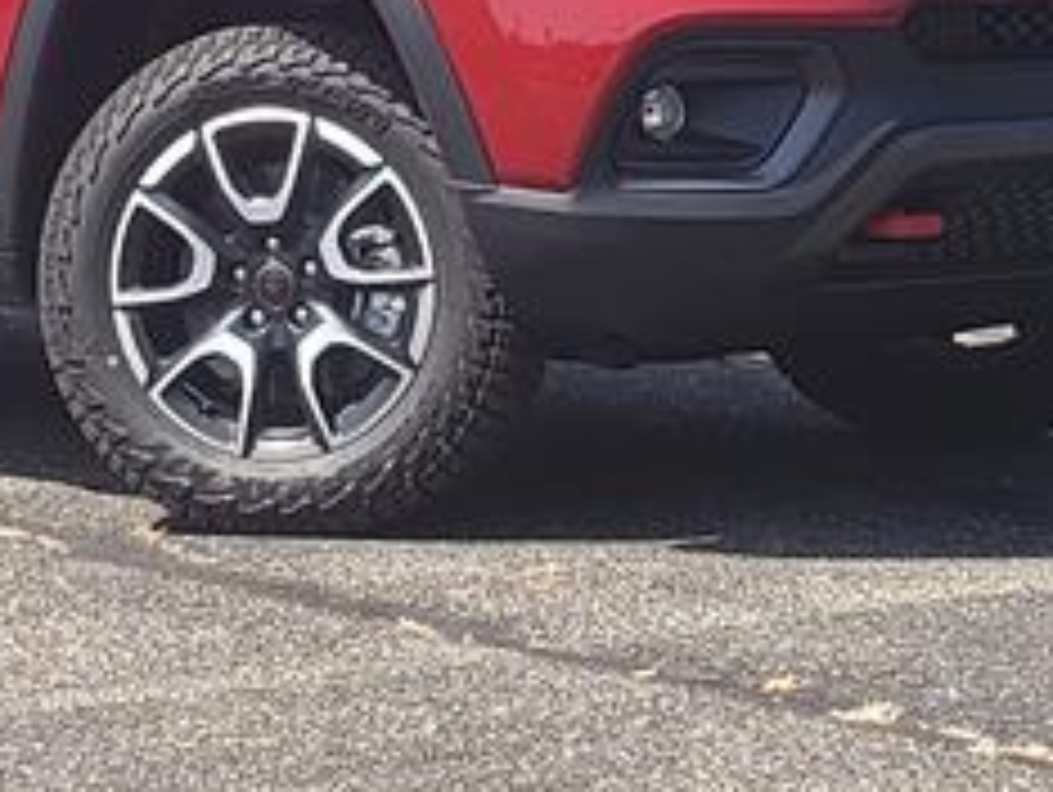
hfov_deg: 26.6
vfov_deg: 19.8
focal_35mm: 71
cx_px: 148
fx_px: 2162
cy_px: -99
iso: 50
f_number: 2.4
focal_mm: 4.3
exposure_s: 1/645
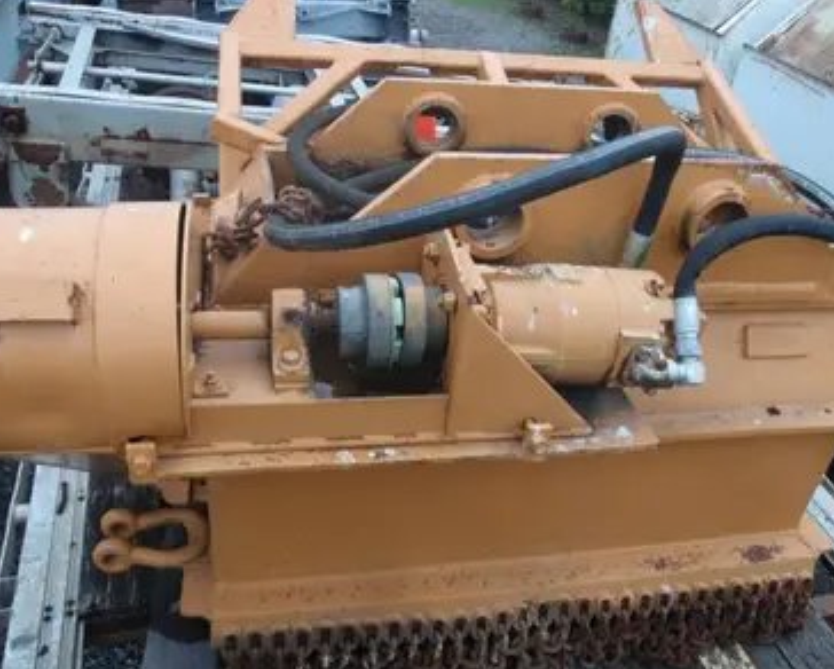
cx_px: 422
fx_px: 741
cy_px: 339
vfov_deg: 48.6
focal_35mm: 30
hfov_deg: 58.7
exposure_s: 1/40
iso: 64
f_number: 3.5
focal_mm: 5
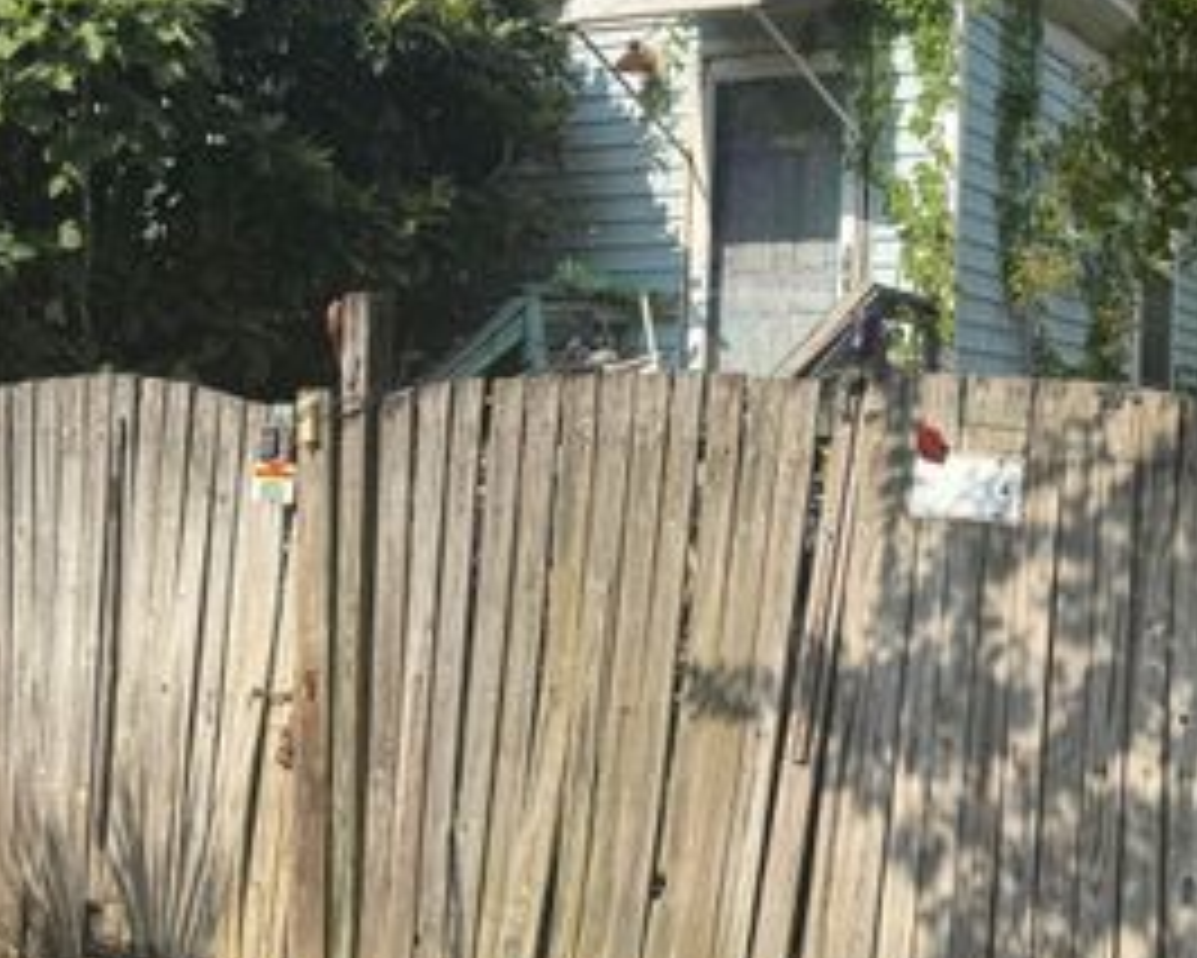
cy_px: 430
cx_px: 927
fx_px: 1559
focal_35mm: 44
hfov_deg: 40.6
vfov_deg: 34.1
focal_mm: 6.76
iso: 80
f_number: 1.78
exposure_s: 1/2959
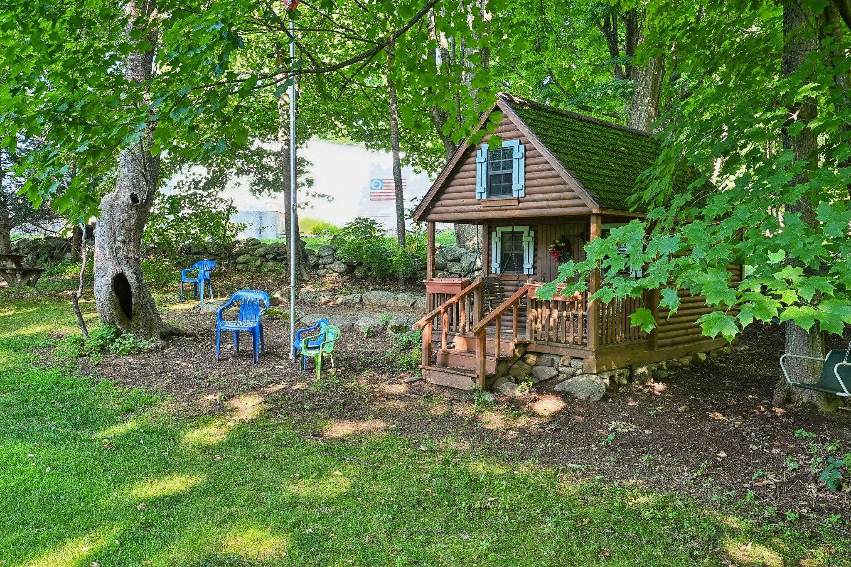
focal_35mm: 30
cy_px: 284
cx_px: 426
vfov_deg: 43.6
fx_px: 709
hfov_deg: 61.9
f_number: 8
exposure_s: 1/13
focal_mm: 30
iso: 400
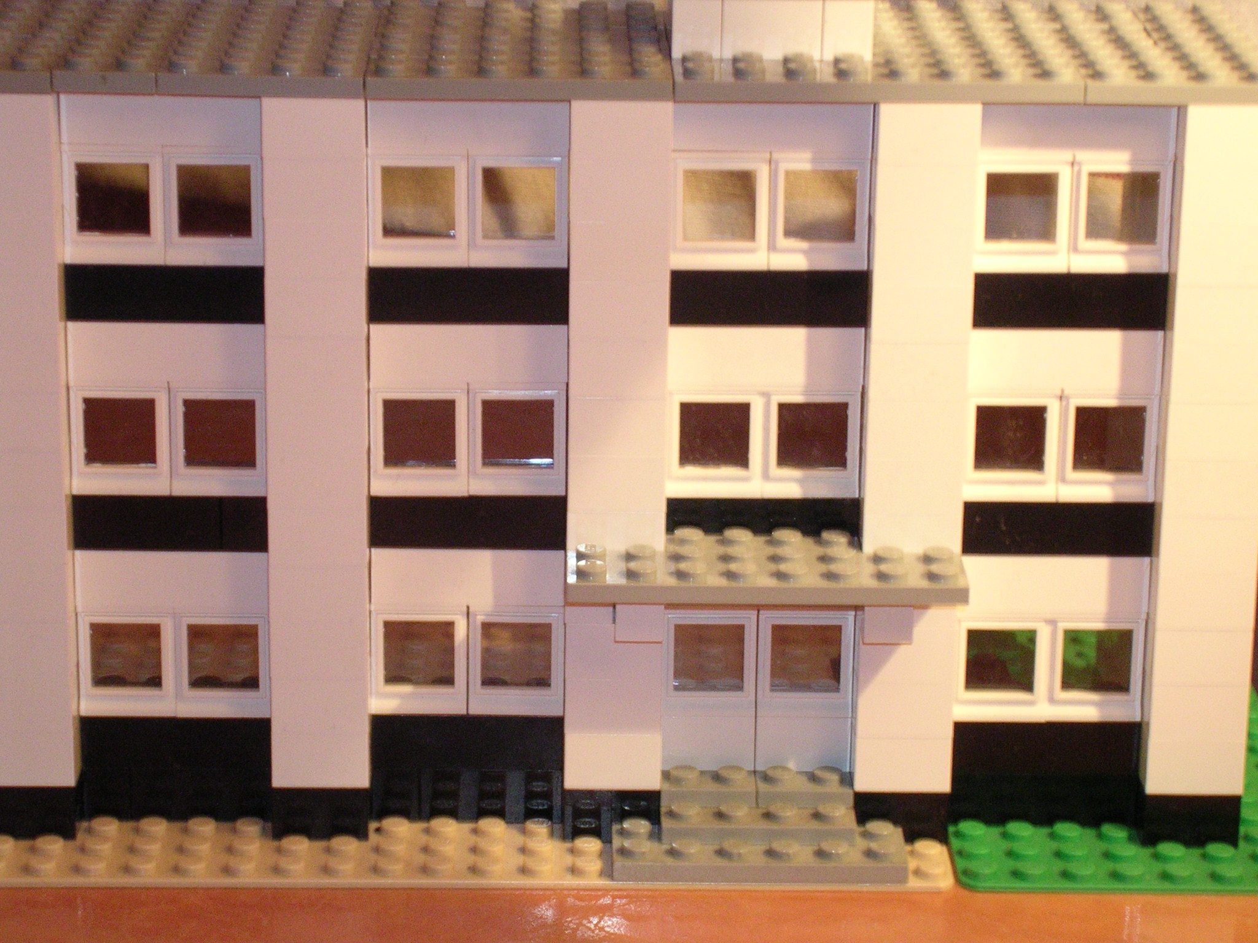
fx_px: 4179
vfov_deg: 12.9
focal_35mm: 115
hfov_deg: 17.1
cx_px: 629
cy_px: 472
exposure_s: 1/5
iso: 400
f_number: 4.9
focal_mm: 17.4
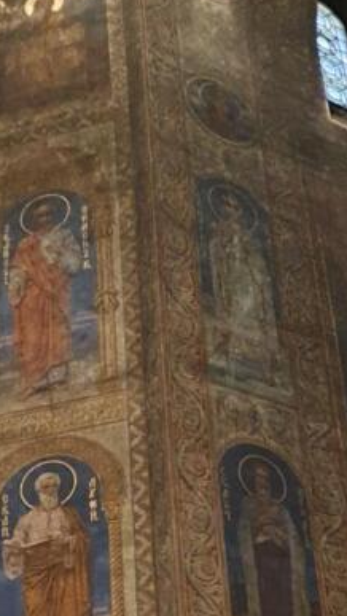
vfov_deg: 27.1
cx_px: 72
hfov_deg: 16.0
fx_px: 1225
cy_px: 565
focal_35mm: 75
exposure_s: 1/25
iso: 640
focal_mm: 4.32
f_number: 1.5
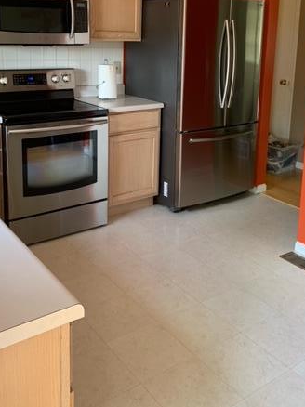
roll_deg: -0.9
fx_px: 447
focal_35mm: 38
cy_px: 116
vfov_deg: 47.7
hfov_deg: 37.7
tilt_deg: -9.0
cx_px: 155
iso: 125
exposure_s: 1/60
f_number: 1.8
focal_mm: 4.25
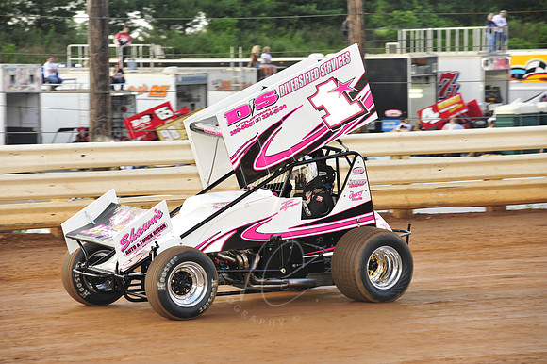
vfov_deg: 7.4
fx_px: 2809
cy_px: 182
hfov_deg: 11.1
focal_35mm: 185
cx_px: 274
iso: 800
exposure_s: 1/320
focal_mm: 185
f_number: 8
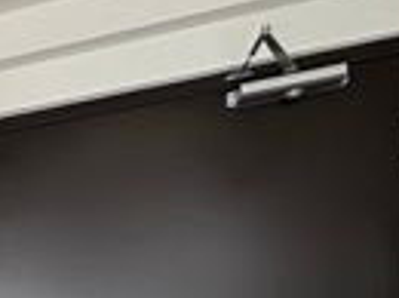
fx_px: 794
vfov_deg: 18.3
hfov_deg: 16.0
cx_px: -519
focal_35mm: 69
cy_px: 473
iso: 40
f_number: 2.2
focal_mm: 2.22
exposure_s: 1/149
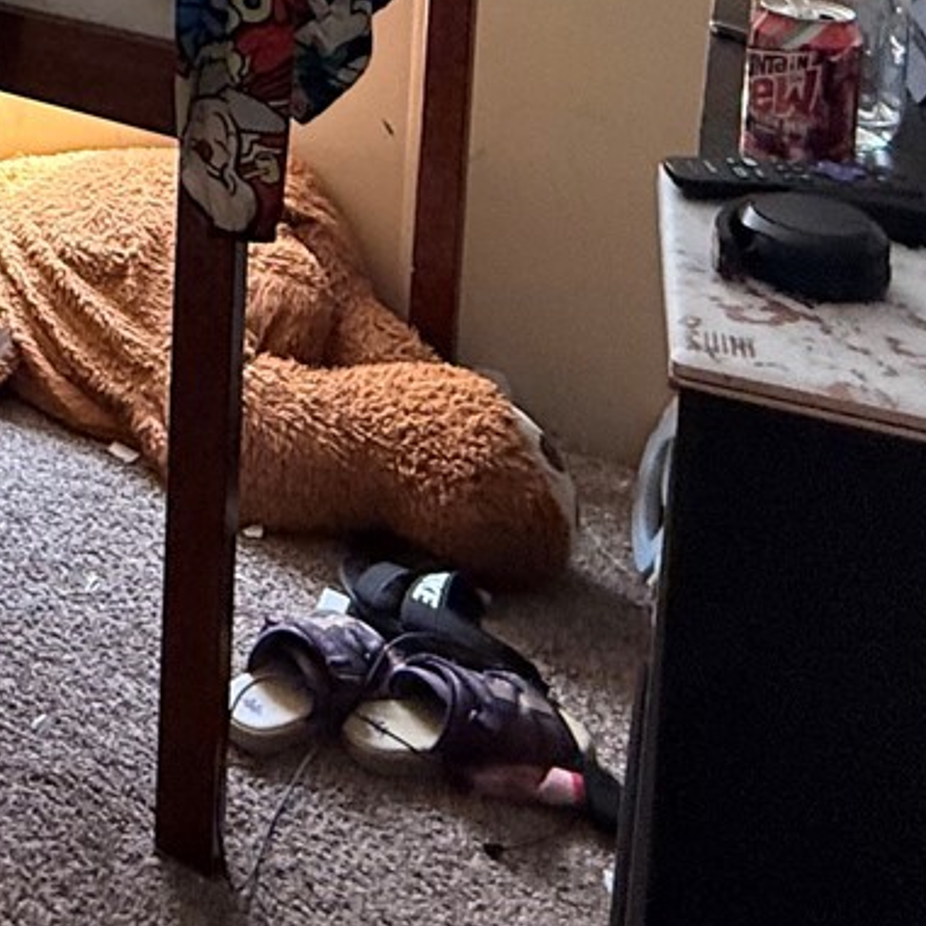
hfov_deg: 26.6
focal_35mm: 52
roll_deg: +0.6
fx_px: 1574
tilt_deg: -6.5
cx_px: -345
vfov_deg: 26.8
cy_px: -326
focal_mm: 2.22
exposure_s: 1/99
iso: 250
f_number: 2.2
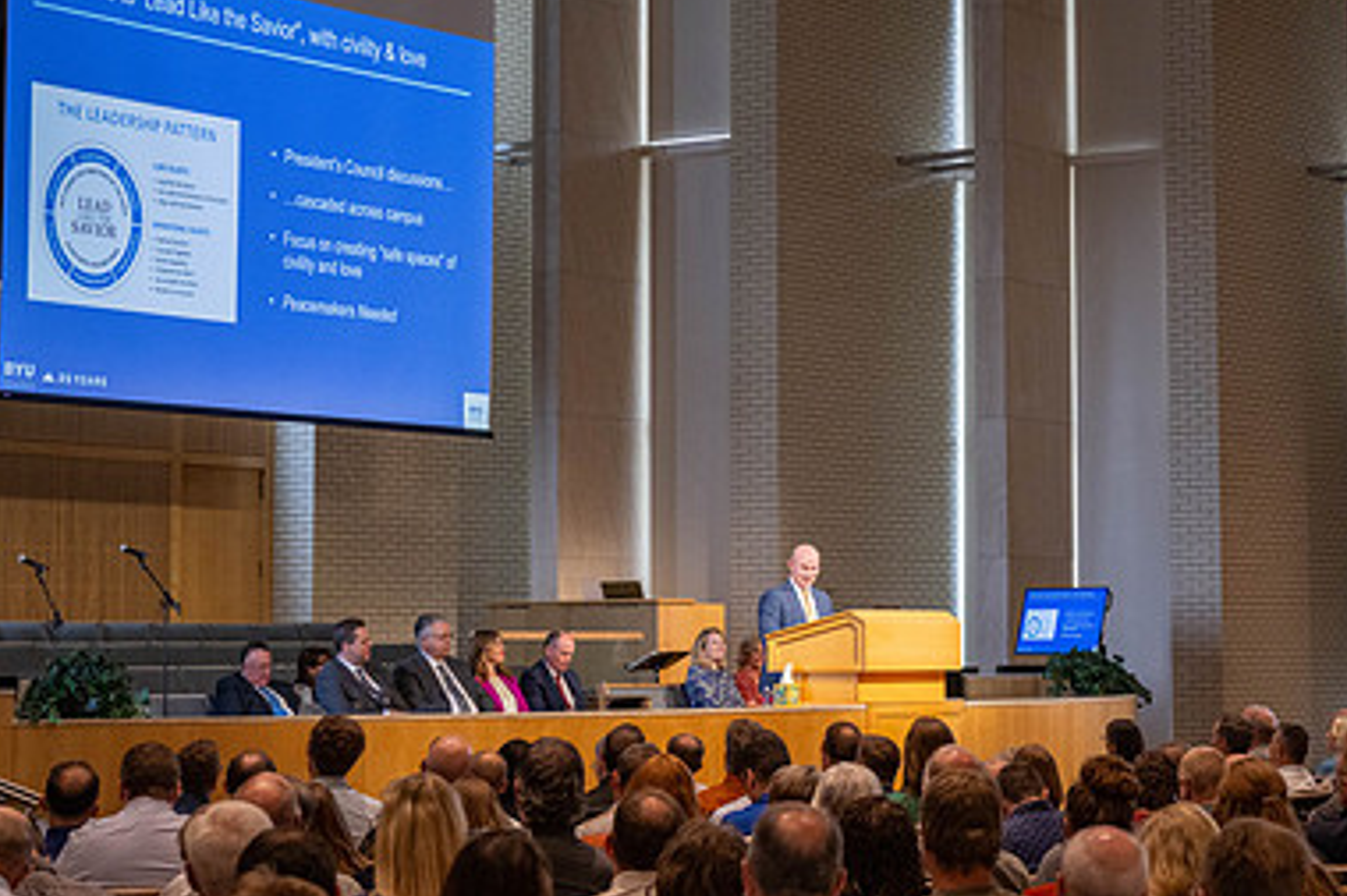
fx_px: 3141
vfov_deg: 16.2
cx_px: 879
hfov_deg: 24.1
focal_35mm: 84
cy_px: 374
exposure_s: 1/200
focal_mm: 55
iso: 1250
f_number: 4
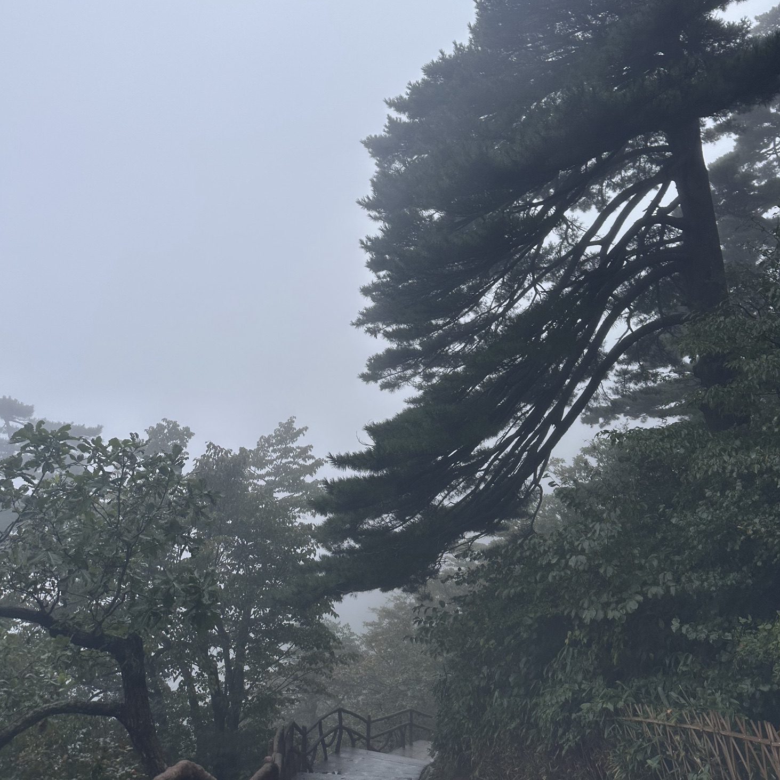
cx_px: 391
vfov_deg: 55.4
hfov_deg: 55.6
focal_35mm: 29
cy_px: 333
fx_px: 739
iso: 80
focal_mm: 6.86
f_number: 1.78
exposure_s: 1/3472
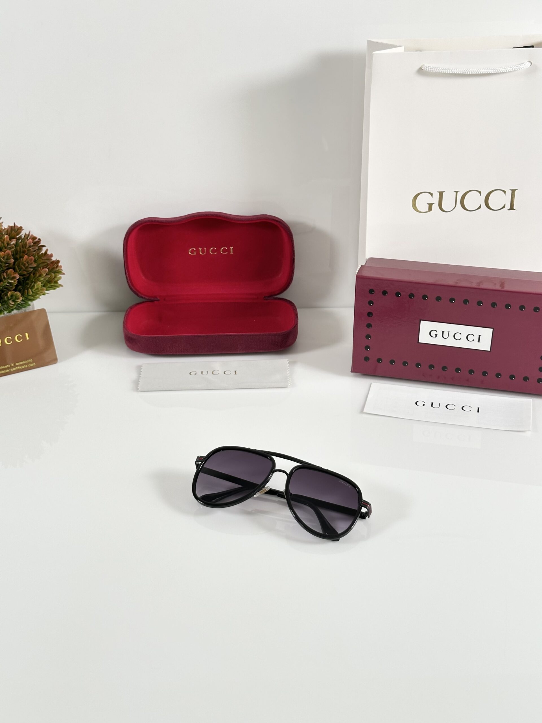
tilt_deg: -30.0
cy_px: 362
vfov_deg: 39.7
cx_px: 271
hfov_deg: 30.3
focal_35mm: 48
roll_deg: +1.5
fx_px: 1002
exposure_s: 1/116
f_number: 1.78
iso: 80
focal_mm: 6.86
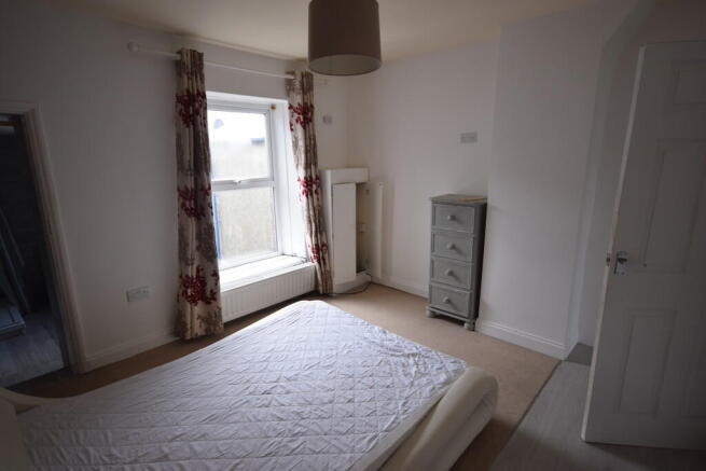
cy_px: 236
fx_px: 382
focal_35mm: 20
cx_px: 353
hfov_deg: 85.4
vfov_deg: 63.2
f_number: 5
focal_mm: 13
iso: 400
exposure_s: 1/100
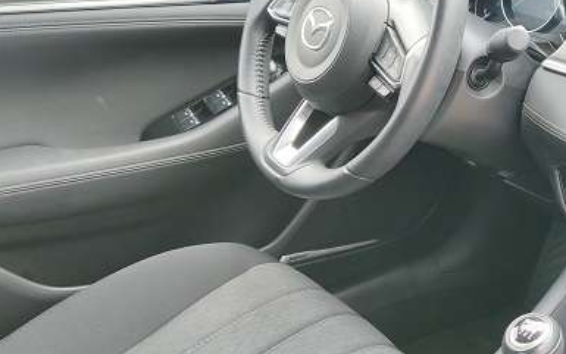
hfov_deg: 32.4
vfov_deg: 22.6
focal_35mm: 57
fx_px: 880
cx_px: 587
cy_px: 101
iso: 50
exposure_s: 1/137
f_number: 1.7
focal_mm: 5.35
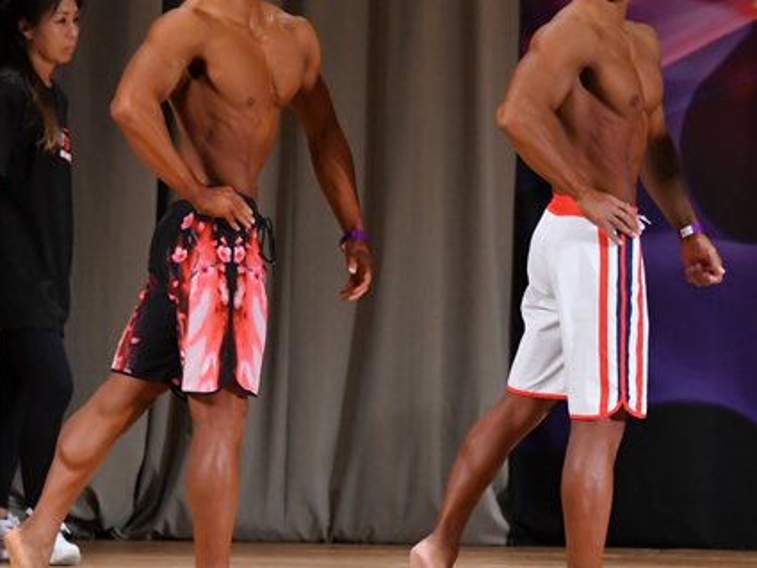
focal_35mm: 394
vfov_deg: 3.8
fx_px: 8619
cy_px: 260
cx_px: 398
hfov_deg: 5.0
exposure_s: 1/400
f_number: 5.6
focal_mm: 150
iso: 3200
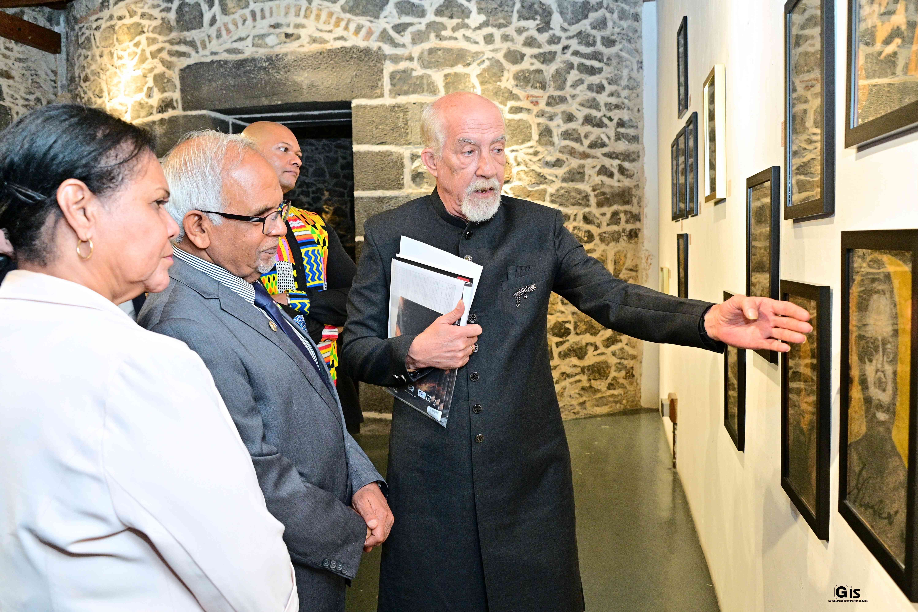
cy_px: 306
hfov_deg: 65.5
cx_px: 459
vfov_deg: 46.4
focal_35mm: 28
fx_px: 714
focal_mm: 28
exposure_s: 1/200
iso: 2500
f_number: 6.3
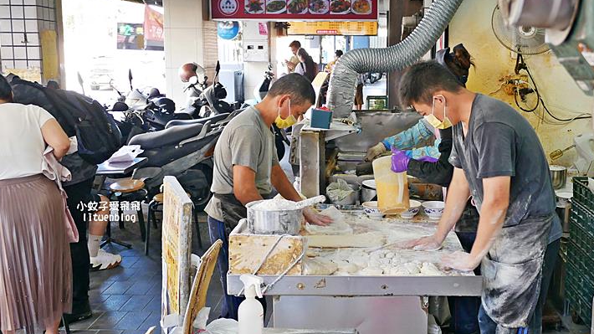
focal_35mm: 43
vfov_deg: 27.7
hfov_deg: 46.9
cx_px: 378
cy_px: 162
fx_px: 677
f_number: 2.5
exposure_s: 1/60
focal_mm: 14
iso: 320
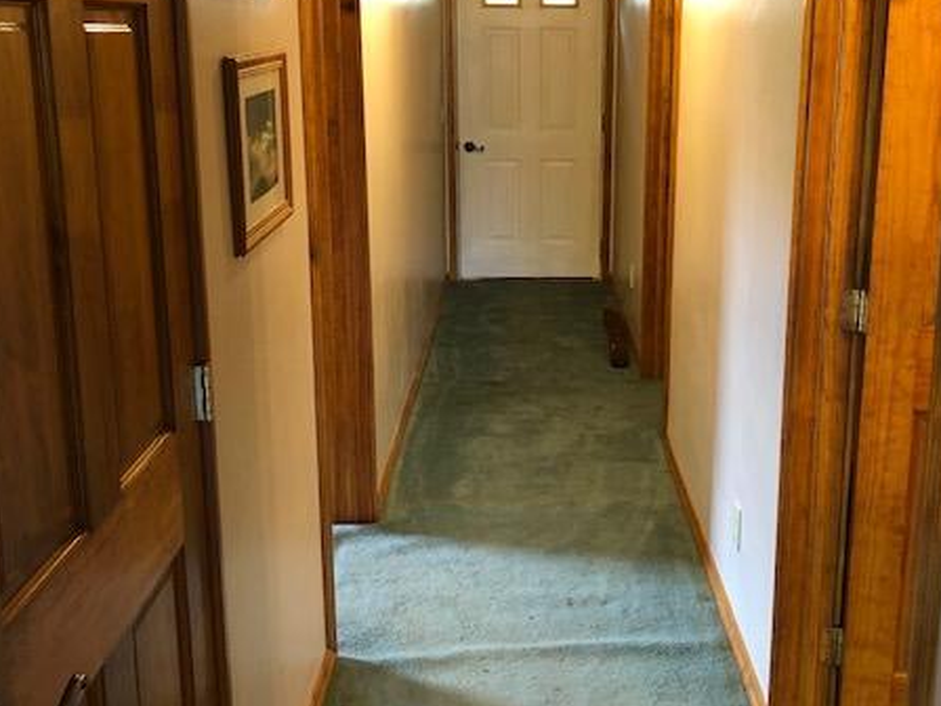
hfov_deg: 46.6
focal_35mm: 40
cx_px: 557
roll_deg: +0.1
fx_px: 1087
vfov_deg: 35.8
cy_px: 271
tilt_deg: -13.0
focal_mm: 3.99
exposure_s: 1/9
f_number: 1.8
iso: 100
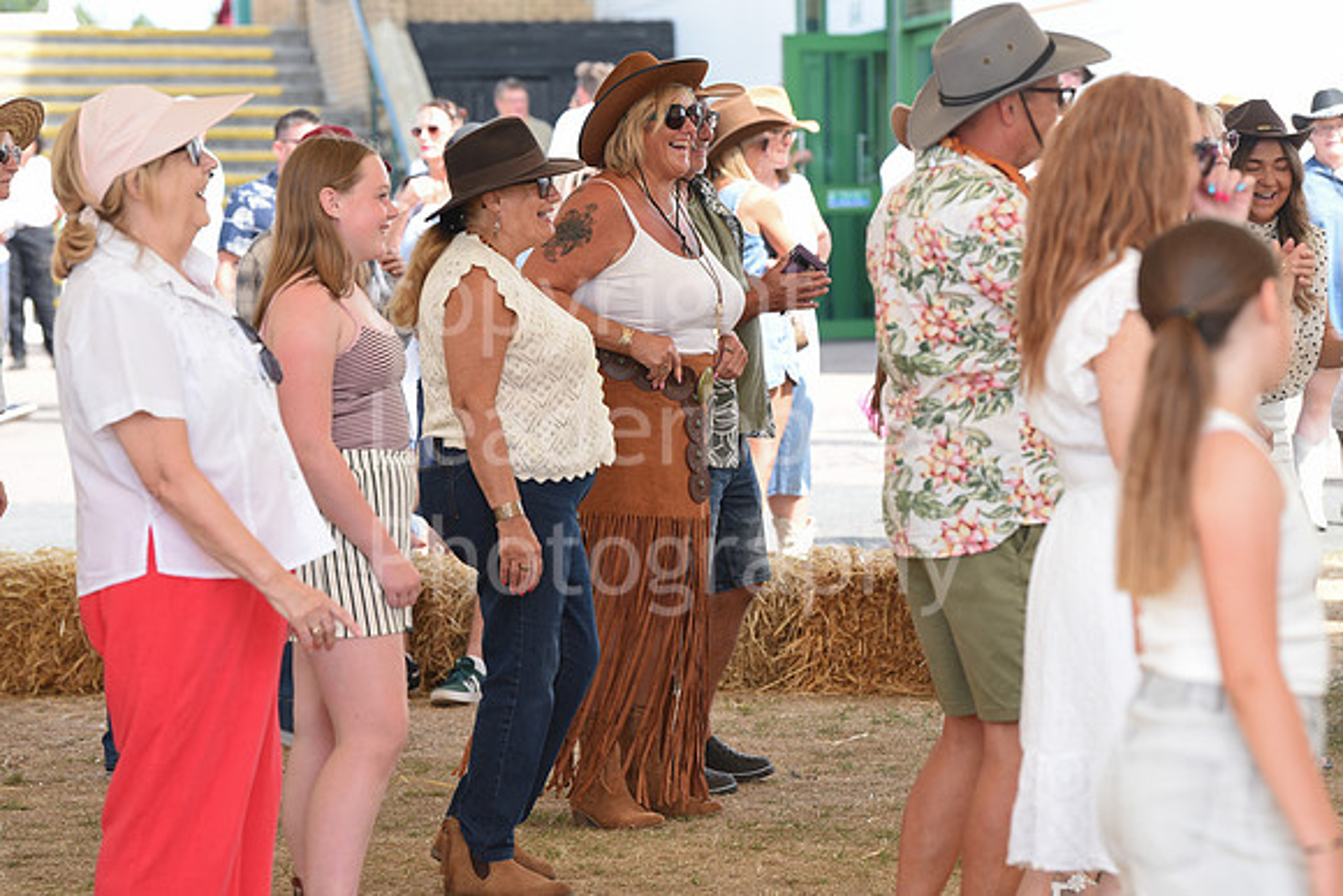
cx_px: 672
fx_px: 5597
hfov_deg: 13.7
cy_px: 448
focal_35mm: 150
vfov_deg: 9.2
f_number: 5.6
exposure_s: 1/400
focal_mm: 150
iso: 500
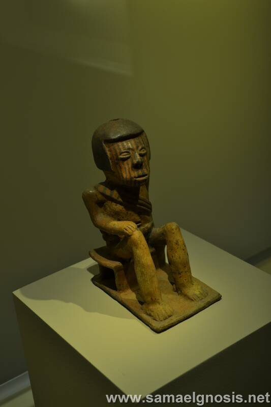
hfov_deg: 23.8
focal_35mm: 57
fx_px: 644
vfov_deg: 35.1
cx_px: 136
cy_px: 204
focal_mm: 38
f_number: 5
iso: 100
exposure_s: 1/15
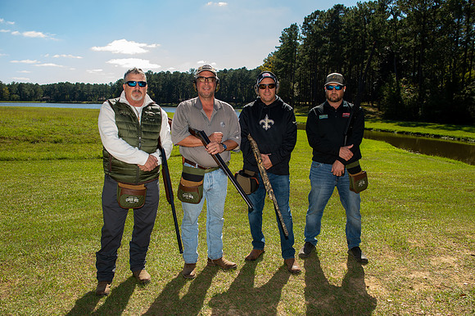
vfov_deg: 47.9
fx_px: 356
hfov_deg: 67.4
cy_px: 158
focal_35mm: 27
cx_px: 238
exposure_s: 1/200
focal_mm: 27
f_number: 6.3
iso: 125
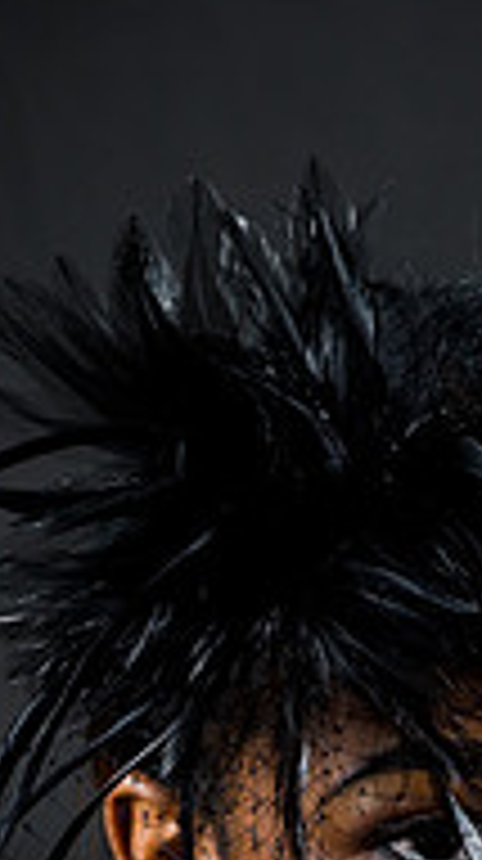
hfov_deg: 2.5
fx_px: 11259
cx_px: 426
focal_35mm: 494
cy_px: 874
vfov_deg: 4.4
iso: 320
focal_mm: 200
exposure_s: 1/125
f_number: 5.6
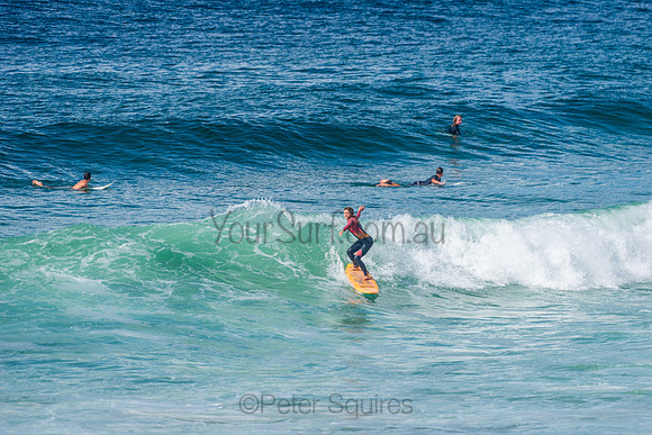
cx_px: 326
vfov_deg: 2.8
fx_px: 9057
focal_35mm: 500
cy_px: 218
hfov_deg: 4.1
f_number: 5.6
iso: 140
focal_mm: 500
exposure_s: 1/2000
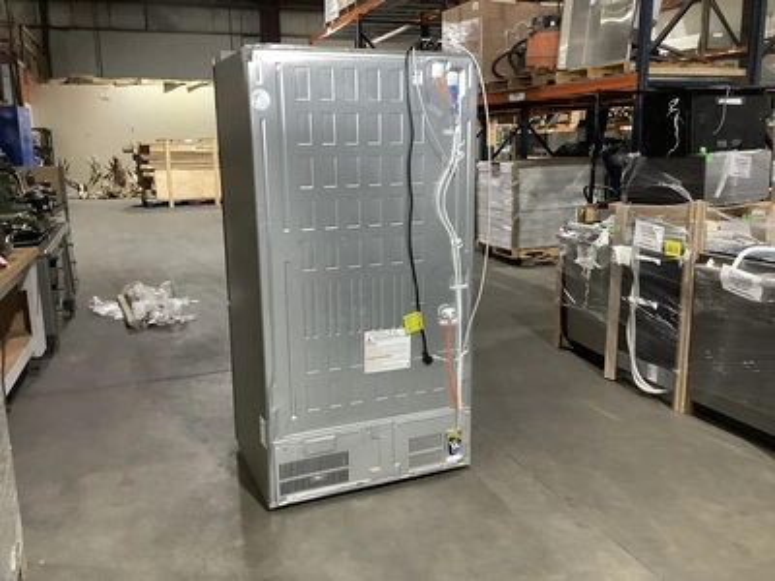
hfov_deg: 58.4
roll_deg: +0.1
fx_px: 694
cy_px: 290
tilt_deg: -10.9
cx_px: 388
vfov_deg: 45.4
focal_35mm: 31
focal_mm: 3.3
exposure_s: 1/40
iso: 400
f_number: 2.4
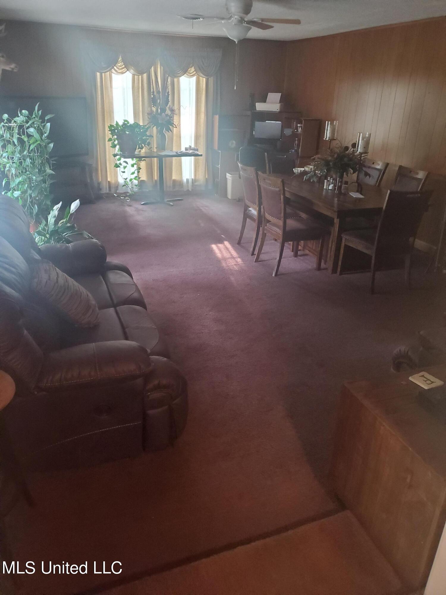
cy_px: 298
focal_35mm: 26
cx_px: 223
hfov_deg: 53.1
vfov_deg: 67.3
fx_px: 447
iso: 640
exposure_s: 1/39
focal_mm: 4.3
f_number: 1.5
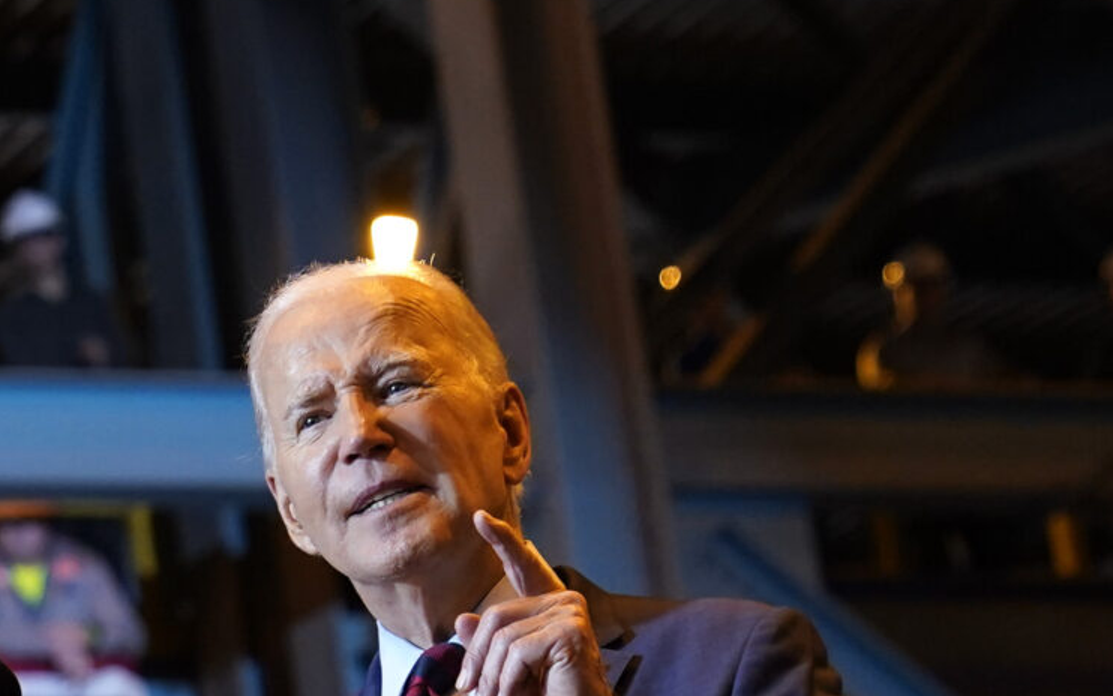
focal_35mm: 211
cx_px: -626
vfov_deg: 6.1
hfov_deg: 9.6
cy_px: 1066
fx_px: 6401
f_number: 3.2
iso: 2000
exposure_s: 1/250
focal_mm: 60
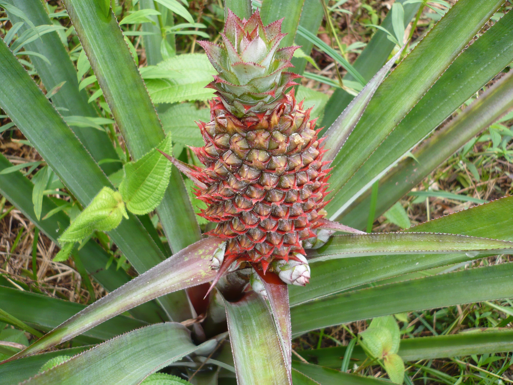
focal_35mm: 35
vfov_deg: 40.7
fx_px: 519
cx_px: 256
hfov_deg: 52.6
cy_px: 192
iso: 100
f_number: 2.8
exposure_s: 1/80
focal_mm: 5.8
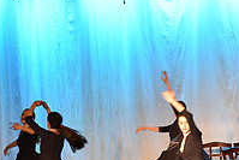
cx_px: 110
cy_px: 226
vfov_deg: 6.0
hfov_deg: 9.1
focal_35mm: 227
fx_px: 1508
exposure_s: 1/125
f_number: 4
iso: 2000
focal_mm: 78
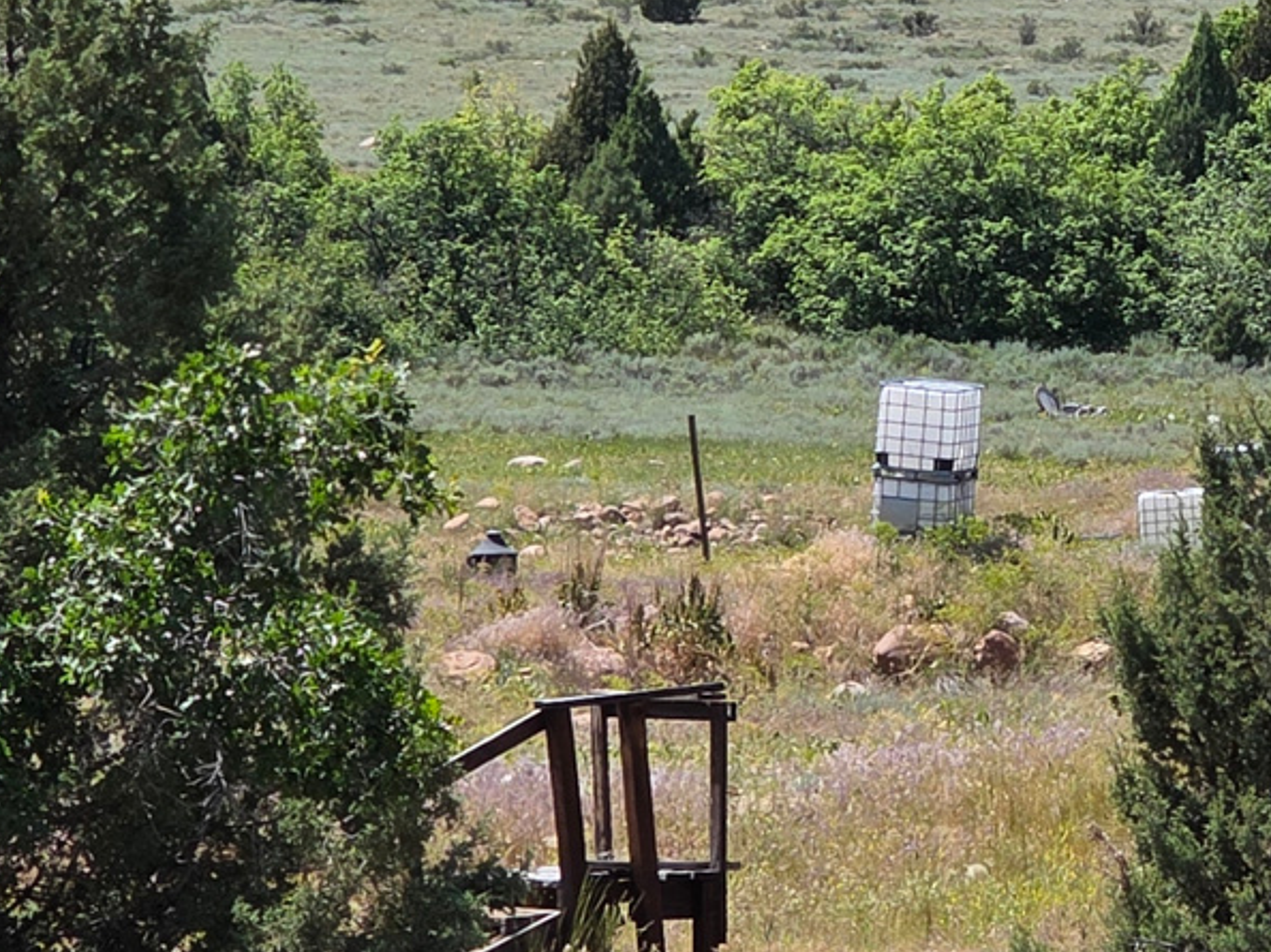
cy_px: 370
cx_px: 1288
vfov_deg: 6.2
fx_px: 8735
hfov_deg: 8.3
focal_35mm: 238
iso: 50
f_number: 2.4
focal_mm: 7.9
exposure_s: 1/1839
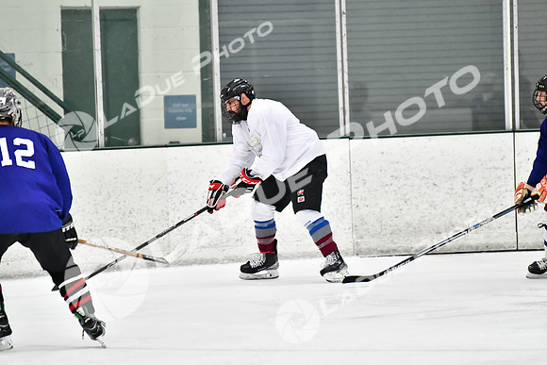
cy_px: 182
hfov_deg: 7.2
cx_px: 274
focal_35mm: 285
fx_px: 4331
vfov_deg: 4.8
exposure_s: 1/1600
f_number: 2.8
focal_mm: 190
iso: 6400
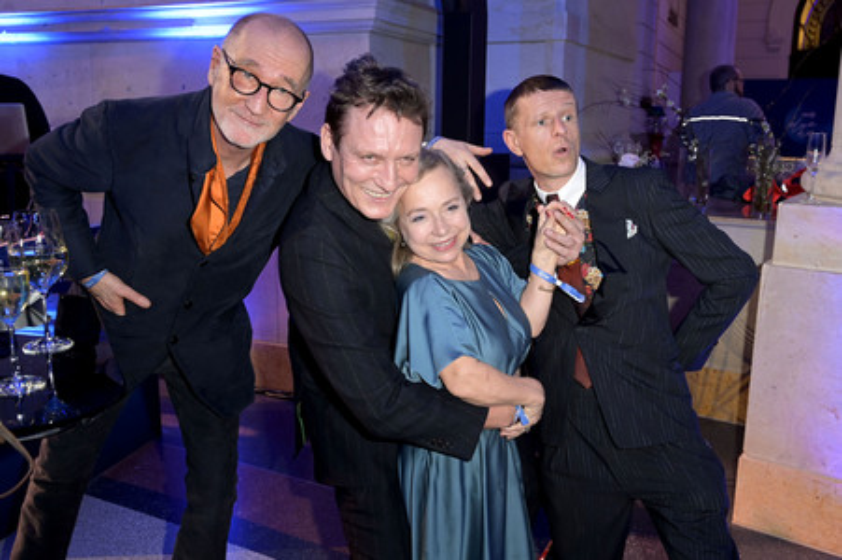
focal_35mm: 29
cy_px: 280
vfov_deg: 44.9
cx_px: 421
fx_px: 678
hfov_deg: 63.7
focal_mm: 29
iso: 2500
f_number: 5.6
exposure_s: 1/50
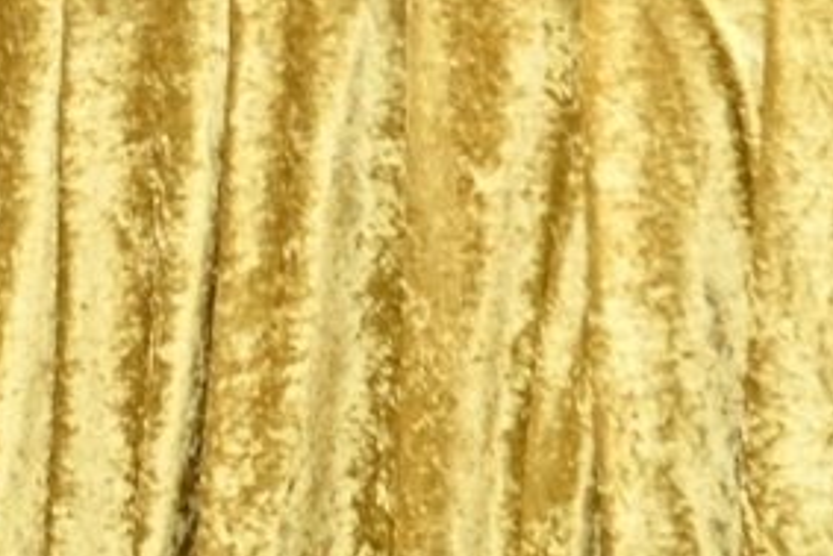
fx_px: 6644
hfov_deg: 7.2
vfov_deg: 4.7
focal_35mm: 287
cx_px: 85
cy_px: -731
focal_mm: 58
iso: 1600
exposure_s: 1/200
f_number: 4
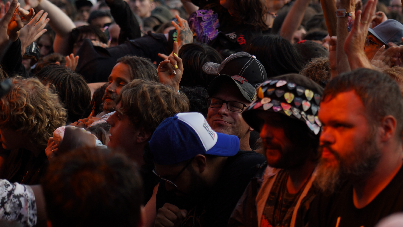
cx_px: 191
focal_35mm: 175
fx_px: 1870
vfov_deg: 6.9
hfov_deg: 12.3
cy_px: 24
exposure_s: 1/125
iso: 100
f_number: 4
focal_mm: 105
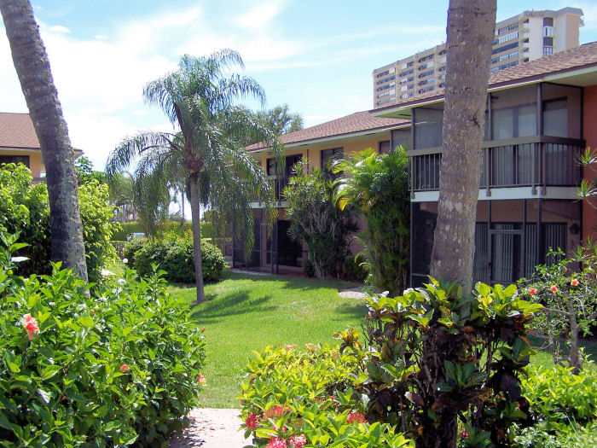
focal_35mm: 38
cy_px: 224
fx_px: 655
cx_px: 298
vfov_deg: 37.7
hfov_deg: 49.0
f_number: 2.8
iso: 80
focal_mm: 6.3
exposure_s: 1/640
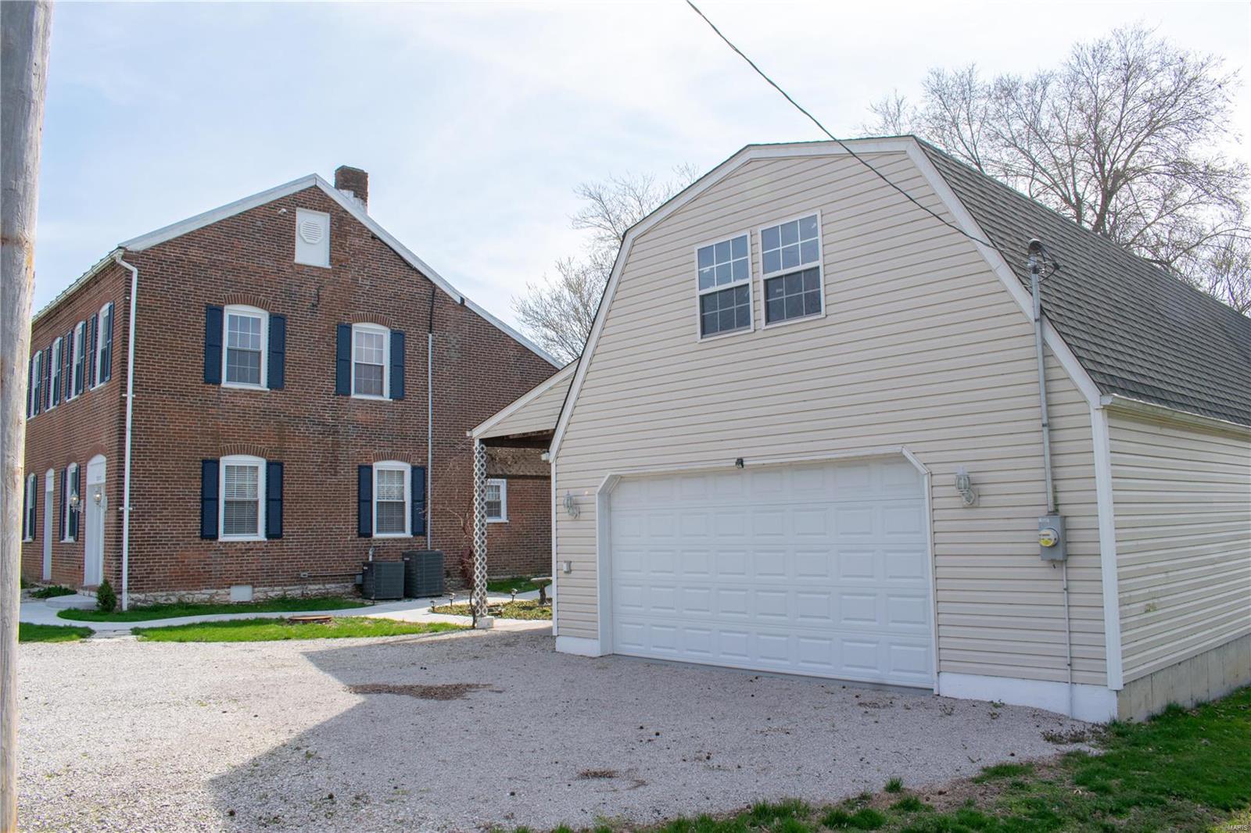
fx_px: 1251
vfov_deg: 36.9
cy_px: 416
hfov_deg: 53.1
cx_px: 626
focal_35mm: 36
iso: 200
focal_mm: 24
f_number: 4
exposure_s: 1/60
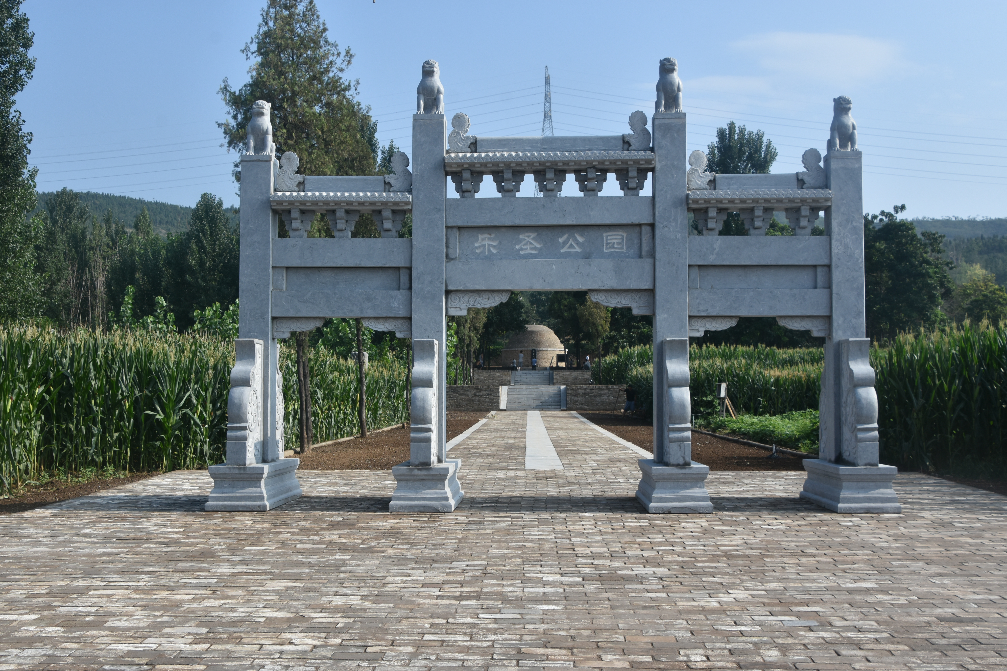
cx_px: 504
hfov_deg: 46.4
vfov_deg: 31.9
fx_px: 1175
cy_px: 336
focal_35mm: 42
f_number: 8
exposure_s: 1/500
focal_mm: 28
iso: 250
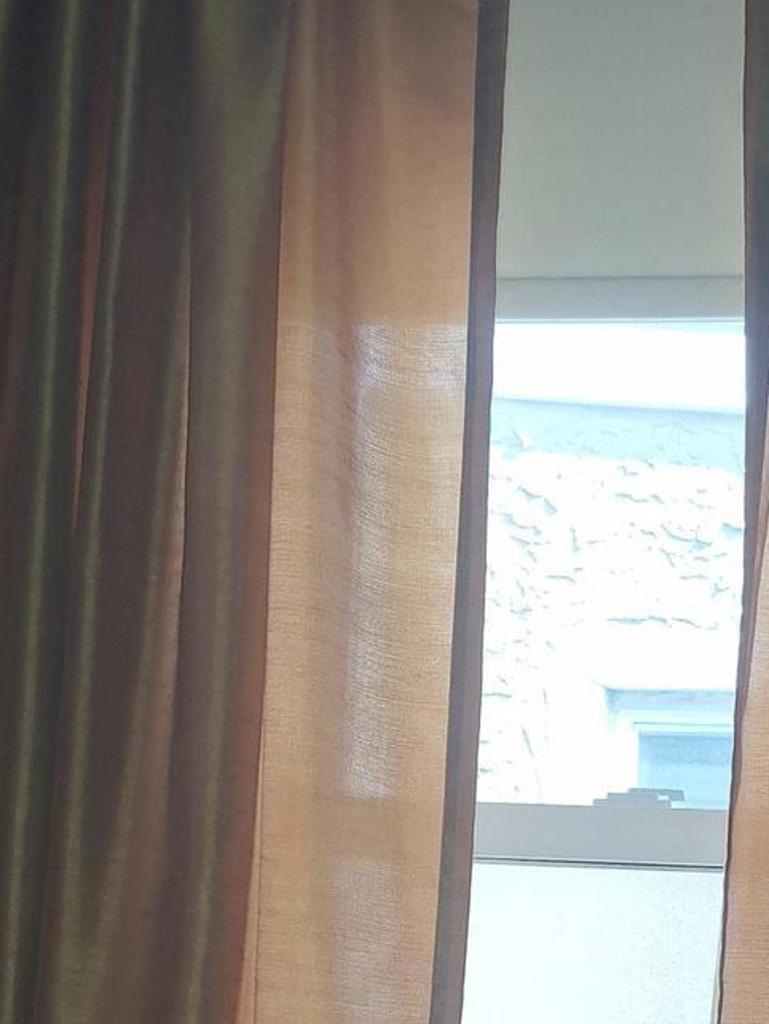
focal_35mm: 55
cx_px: 633
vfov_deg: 32.5
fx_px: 1628
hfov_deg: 26.0
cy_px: 989
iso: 40
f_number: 1.8
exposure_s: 1/246
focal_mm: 5.54
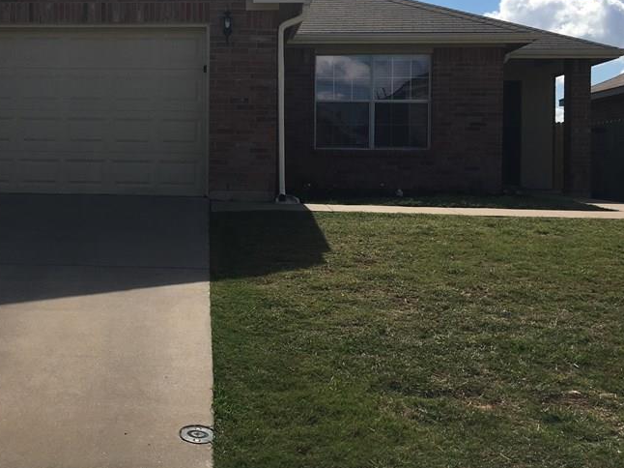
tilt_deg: +0.0
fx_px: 829
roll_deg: +0.8
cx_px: 171
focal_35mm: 46
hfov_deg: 40.3
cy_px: 173
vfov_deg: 31.3
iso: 25
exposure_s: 1/2331
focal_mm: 4.15
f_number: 2.2
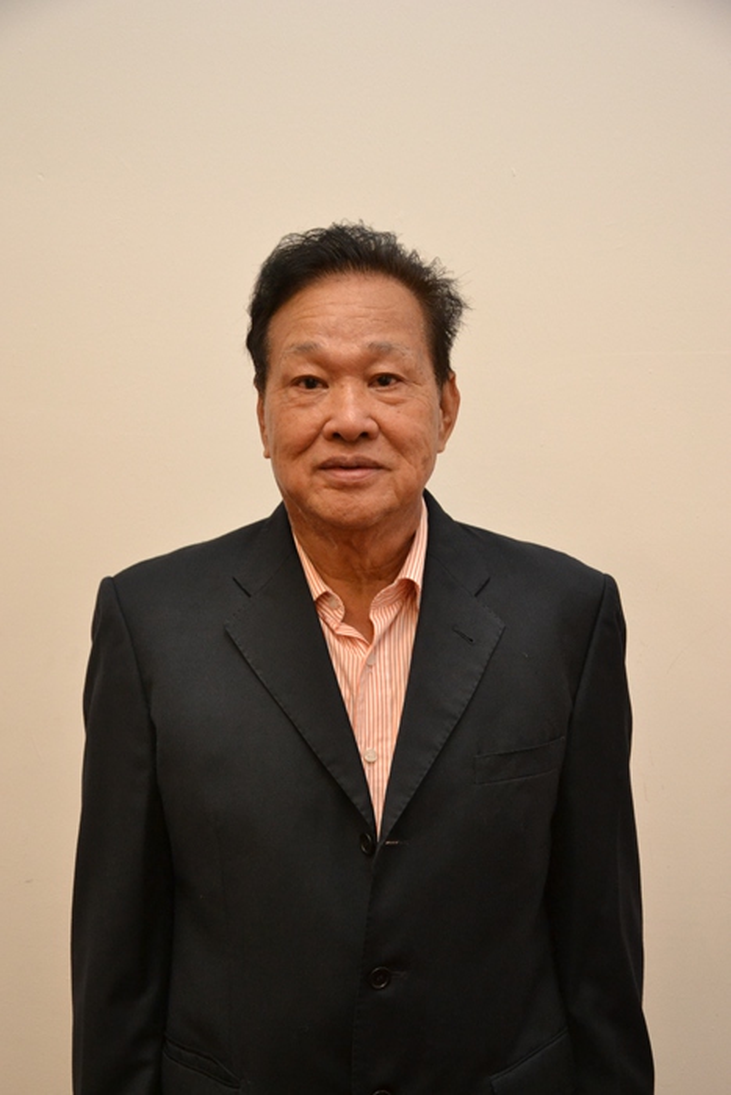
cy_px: 548
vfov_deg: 35.0
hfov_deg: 23.8
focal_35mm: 57
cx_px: 366
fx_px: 1735
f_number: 4.5
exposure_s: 1/60
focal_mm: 38
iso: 1600
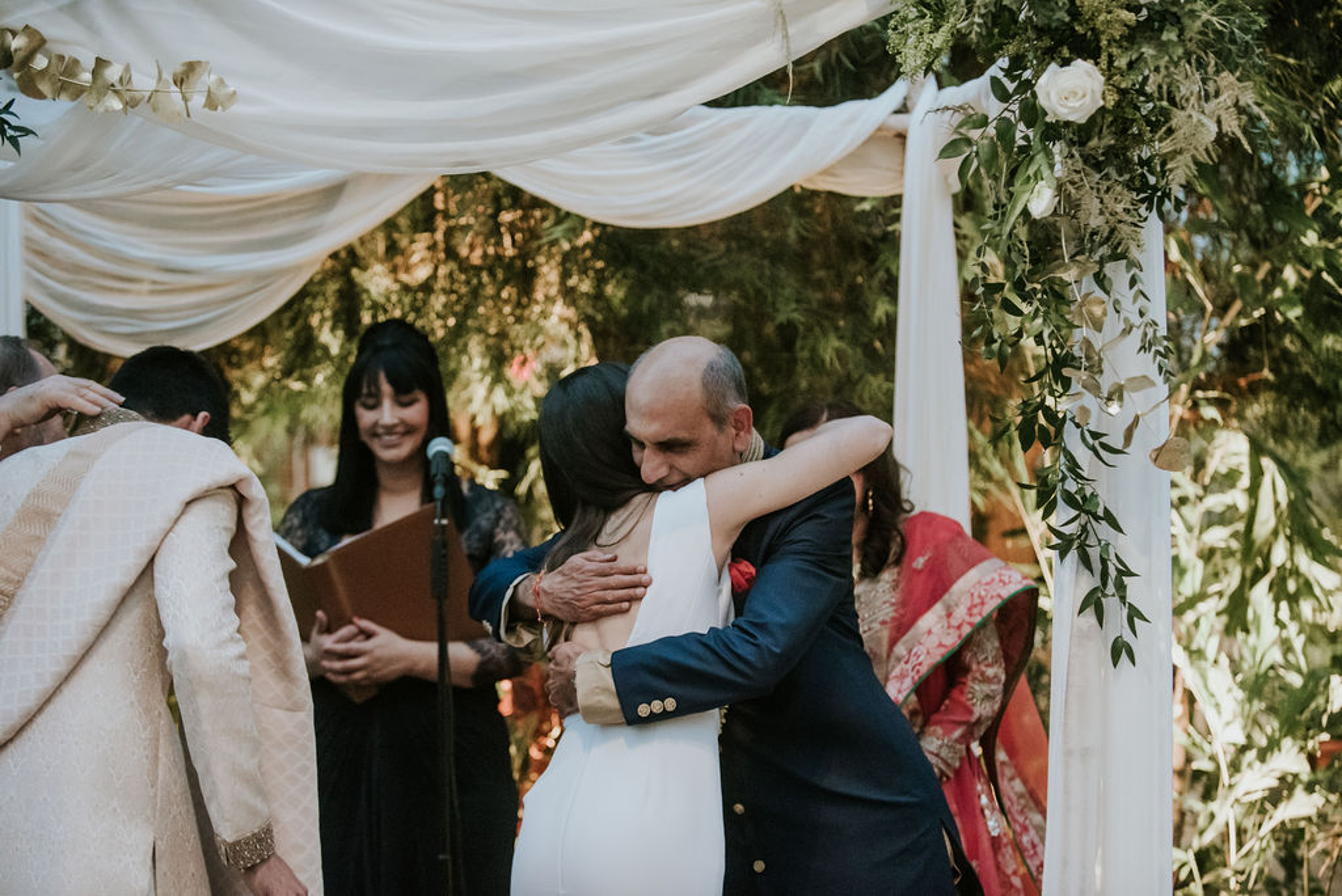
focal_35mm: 72
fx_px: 2688
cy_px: 448
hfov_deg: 28.0
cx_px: 671
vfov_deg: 18.9
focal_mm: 70
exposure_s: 1/80
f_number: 2.8
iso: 6400
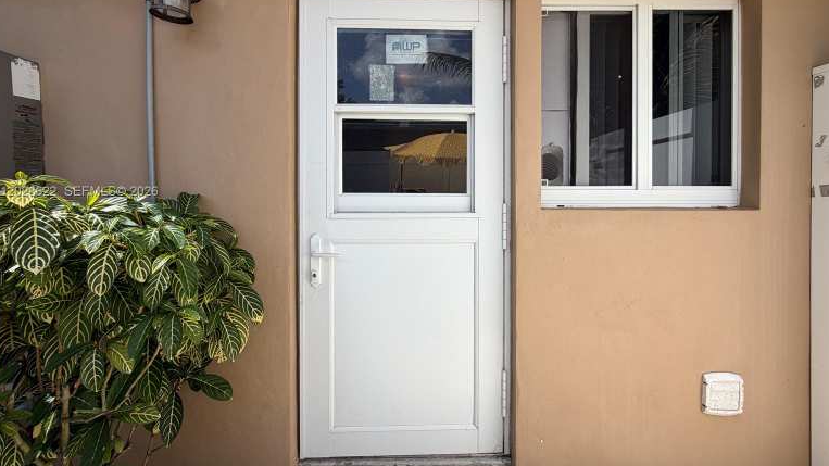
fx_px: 352
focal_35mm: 16
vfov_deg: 66.6
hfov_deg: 99.4
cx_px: 424
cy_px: 192
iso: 40
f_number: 2.2
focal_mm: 2.22
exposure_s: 1/770
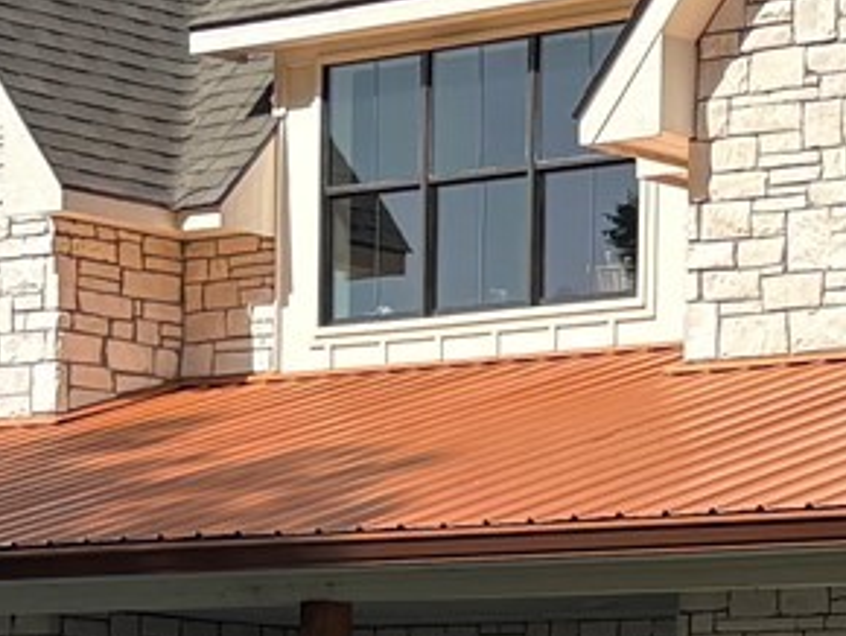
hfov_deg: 11.3
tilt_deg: -1.1
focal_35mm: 172
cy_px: 960
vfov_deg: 8.4
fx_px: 4207
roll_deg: -1.9
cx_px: 945
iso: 50
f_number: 1.6
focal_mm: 5.96
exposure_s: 1/2342
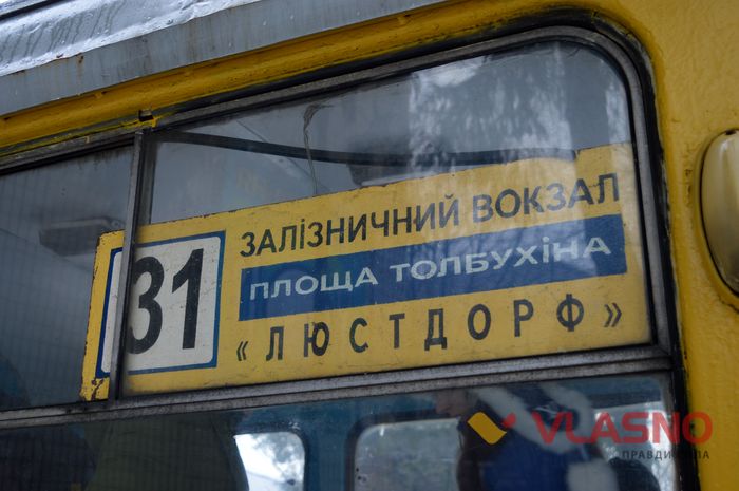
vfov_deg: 28.0
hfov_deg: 41.2
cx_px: 370
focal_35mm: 48
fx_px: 984
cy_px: 246
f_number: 5.6
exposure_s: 1/60
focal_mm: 32
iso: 200
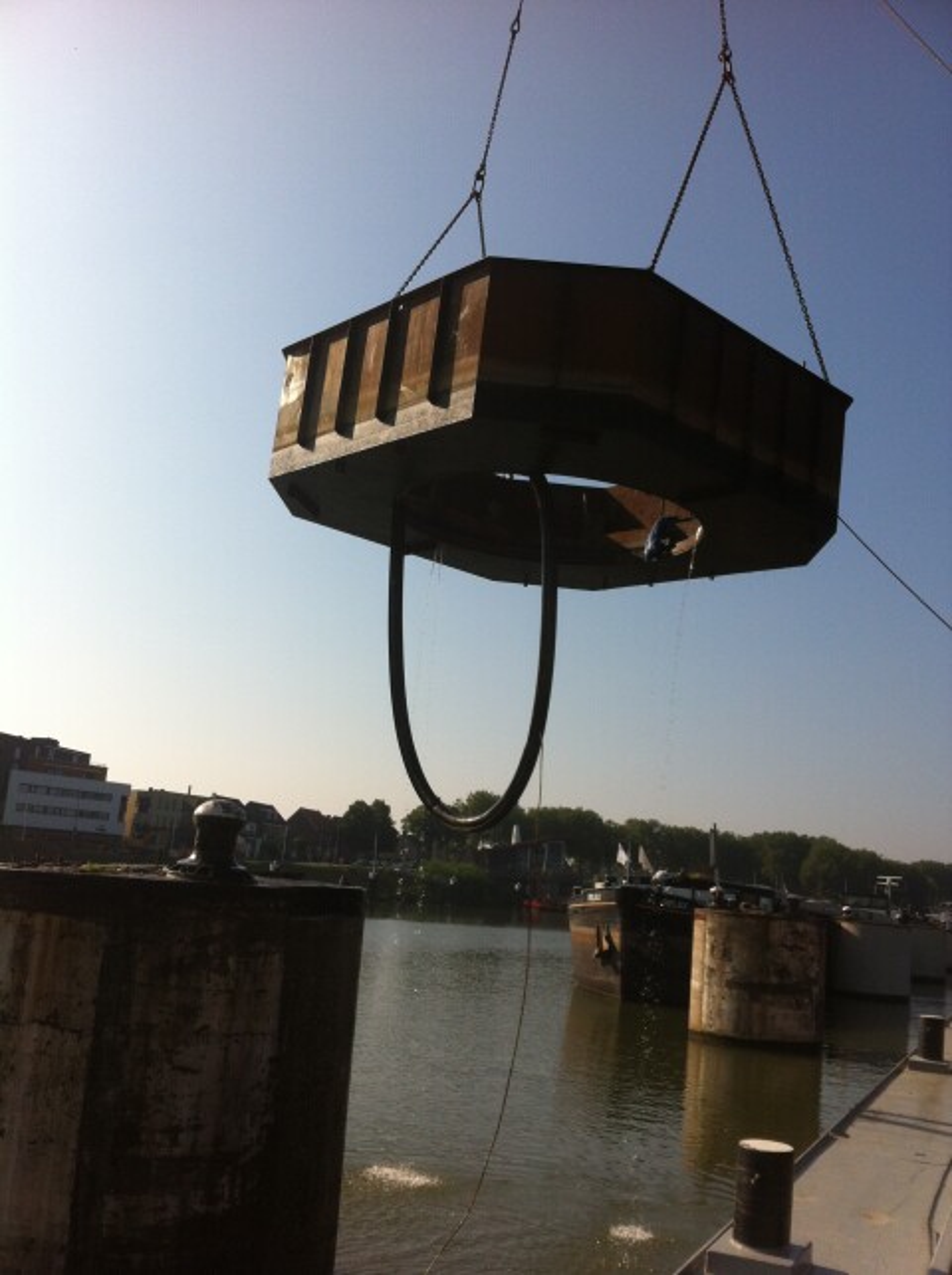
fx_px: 1287
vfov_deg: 52.7
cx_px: 476
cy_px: 638
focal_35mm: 35
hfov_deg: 40.6
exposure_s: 1/2155
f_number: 2.8
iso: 80
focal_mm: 3.85
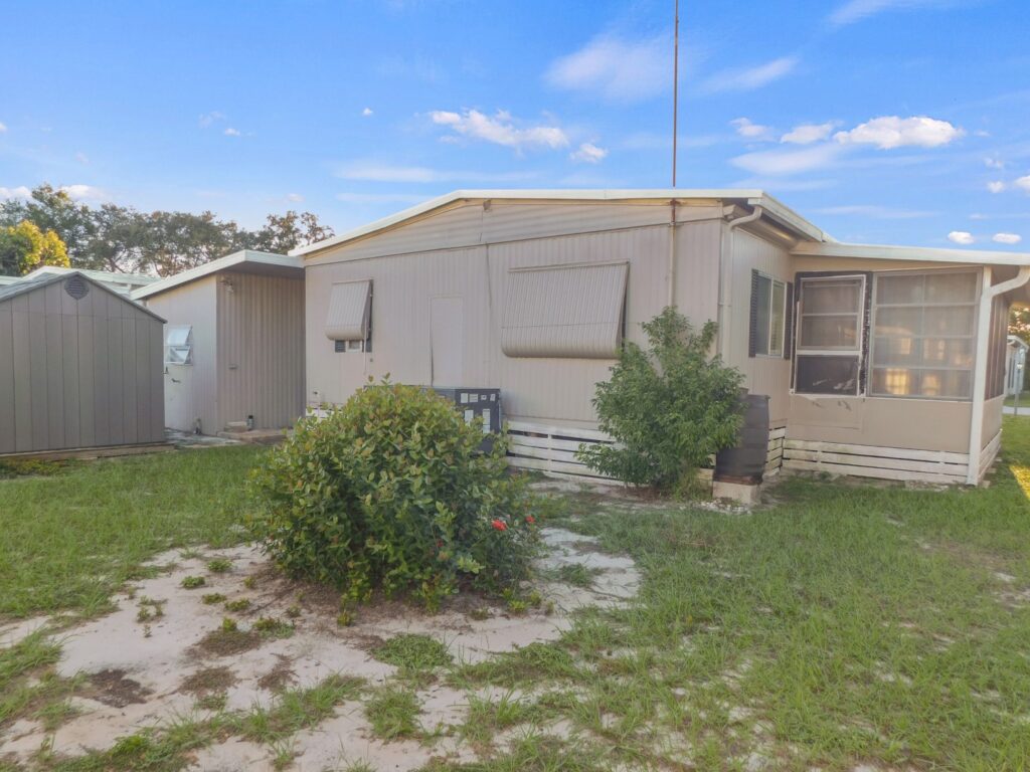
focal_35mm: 23
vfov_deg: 58.9
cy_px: 386
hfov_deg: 73.9
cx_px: 515
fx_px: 684
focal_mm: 4
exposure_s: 1/100
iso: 125
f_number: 3
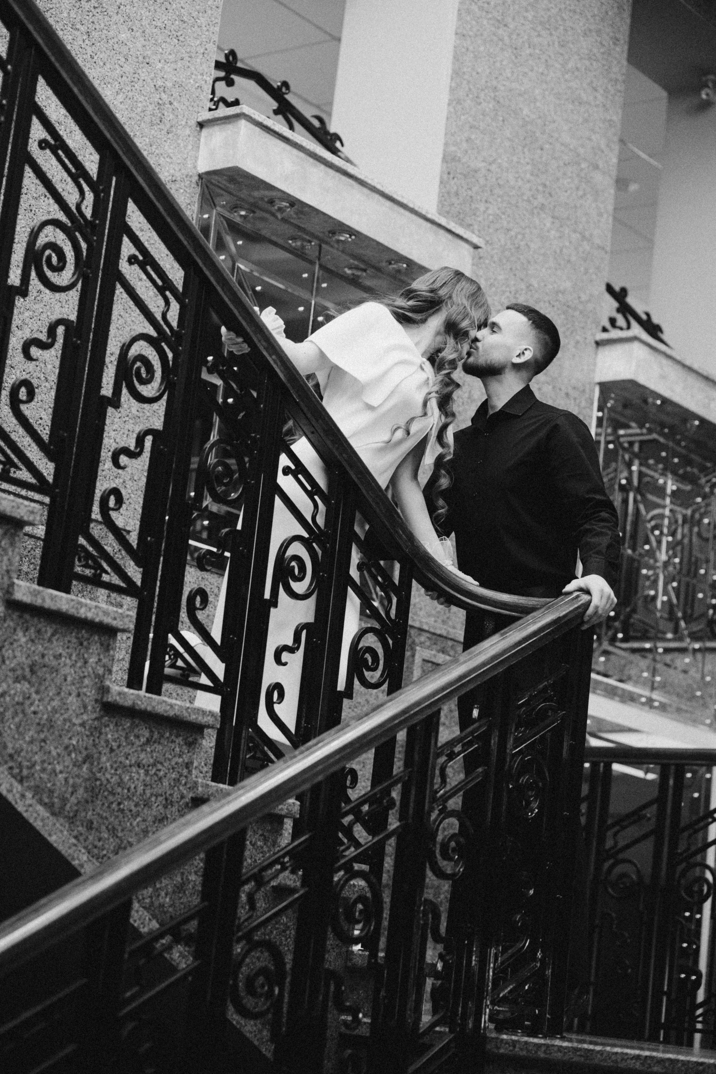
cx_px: 358
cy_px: 537
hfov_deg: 18.9
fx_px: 2148
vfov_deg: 28.1
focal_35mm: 72
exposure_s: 1/800
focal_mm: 72
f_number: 2.5
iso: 2000
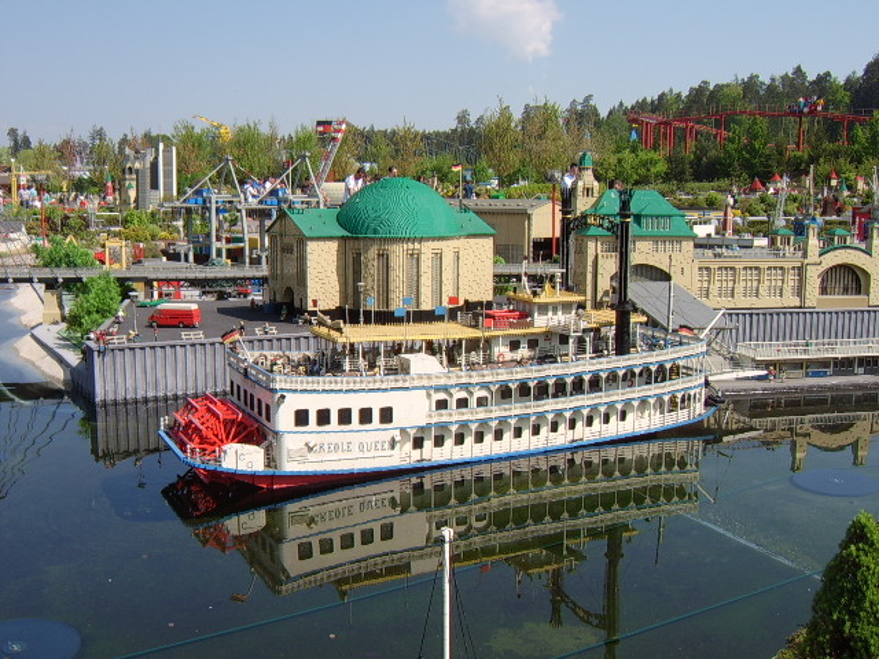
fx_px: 787
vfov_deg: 45.4
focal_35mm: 31
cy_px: 330
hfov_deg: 58.4
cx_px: 440
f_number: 6.7
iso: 50
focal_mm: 8.13
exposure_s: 1/192
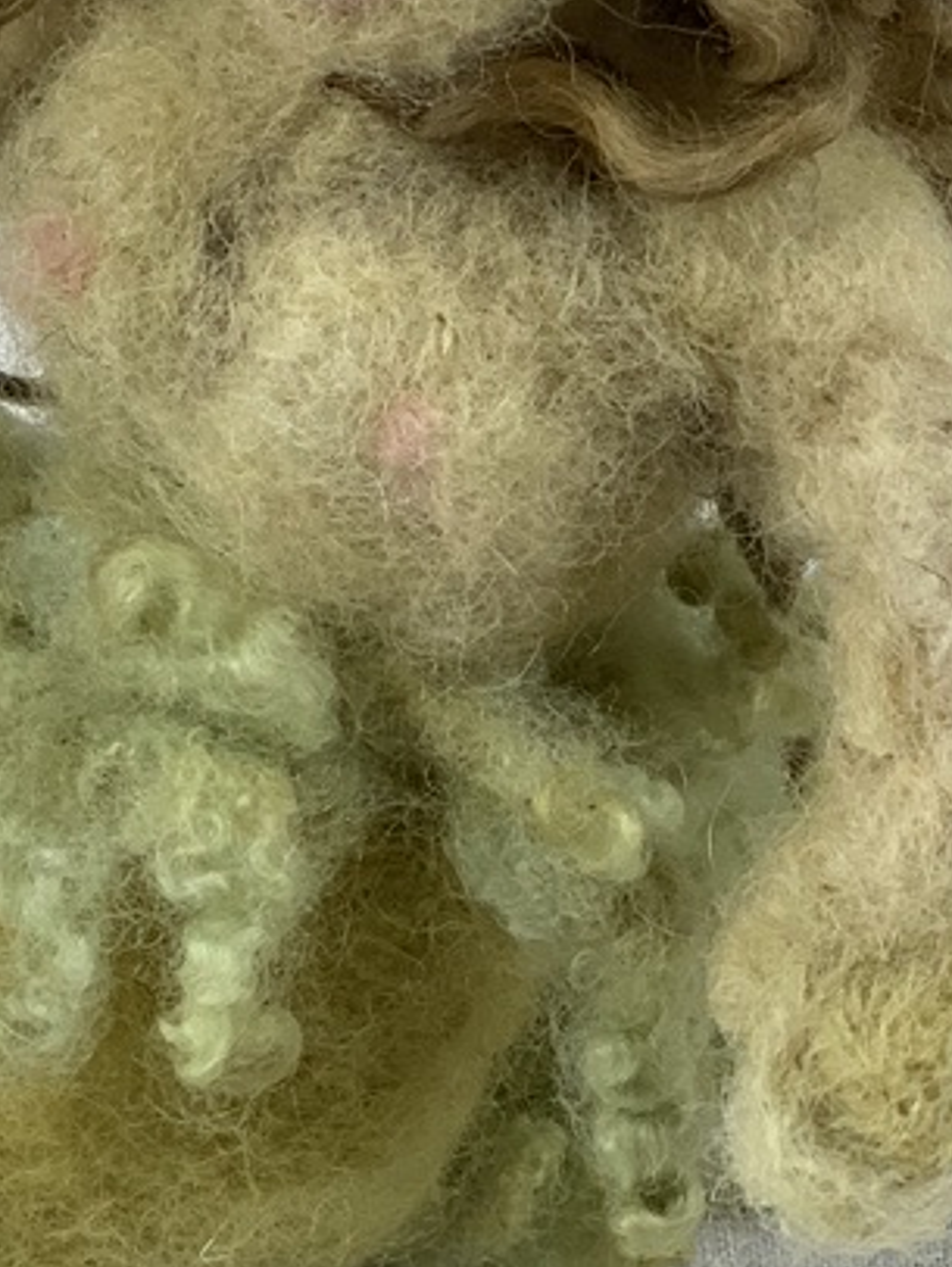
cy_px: 28
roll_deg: -1.4
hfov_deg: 11.3
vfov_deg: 14.8
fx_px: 4799
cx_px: 97
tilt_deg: -26.8
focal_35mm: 131
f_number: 2.4
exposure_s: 1/87
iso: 125
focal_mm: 6
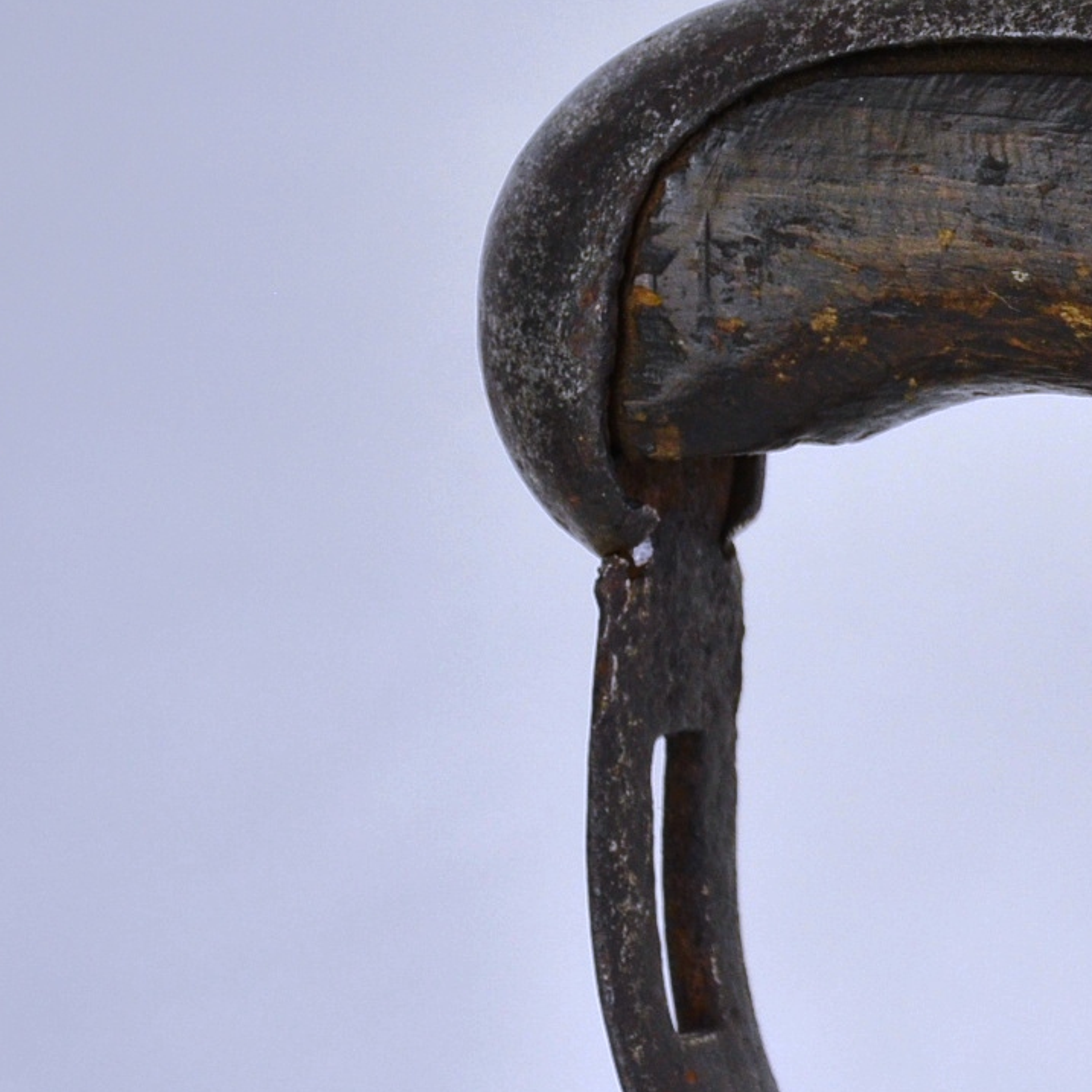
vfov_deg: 4.7
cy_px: 405
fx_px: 13257
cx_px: 1535
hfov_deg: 4.7
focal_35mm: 371
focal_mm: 85
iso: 450
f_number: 5.6
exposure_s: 1/250
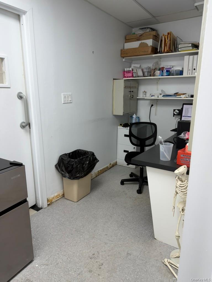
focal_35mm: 24
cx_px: 106
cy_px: 141
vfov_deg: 71.6
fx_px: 196
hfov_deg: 56.8
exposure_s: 1/120
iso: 80
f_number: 1.78
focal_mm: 6.76
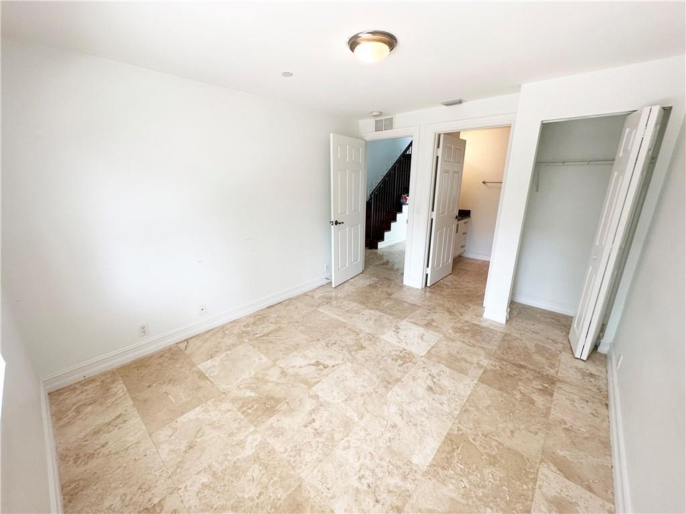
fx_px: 277
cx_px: 343
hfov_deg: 102.1
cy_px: 257
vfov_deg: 85.7
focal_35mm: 14
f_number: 2.2
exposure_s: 1/120
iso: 160
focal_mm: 2.22
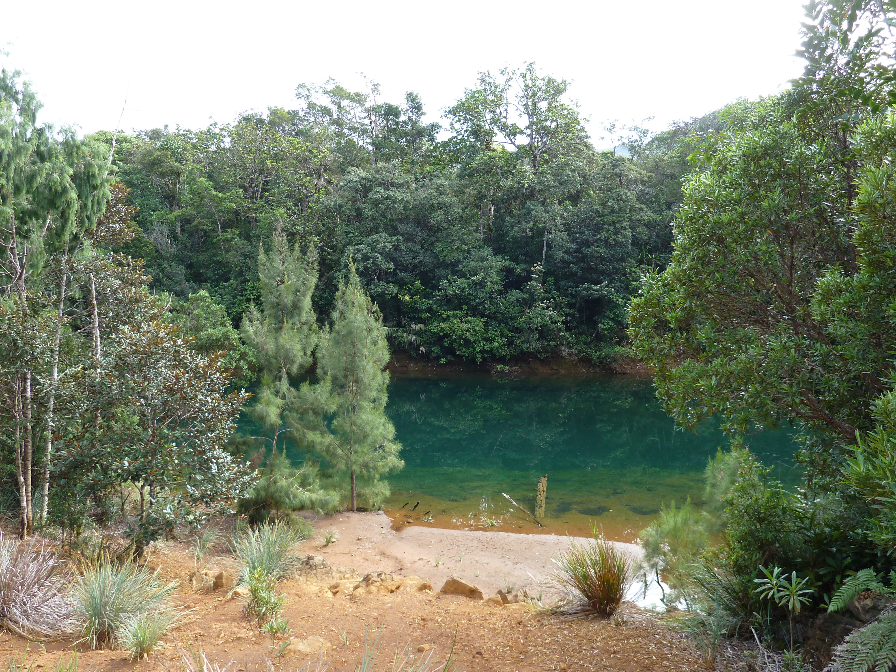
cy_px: 336
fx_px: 647
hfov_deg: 69.4
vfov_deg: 54.9
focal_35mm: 25
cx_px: 448
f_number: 3.3
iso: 80
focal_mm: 4.1
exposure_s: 1/100
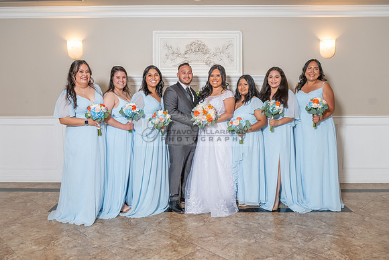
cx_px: 190
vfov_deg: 39.9
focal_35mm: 33
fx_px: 357
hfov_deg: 57.1
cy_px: 128
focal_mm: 32
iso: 640
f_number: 4.5
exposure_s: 1/160
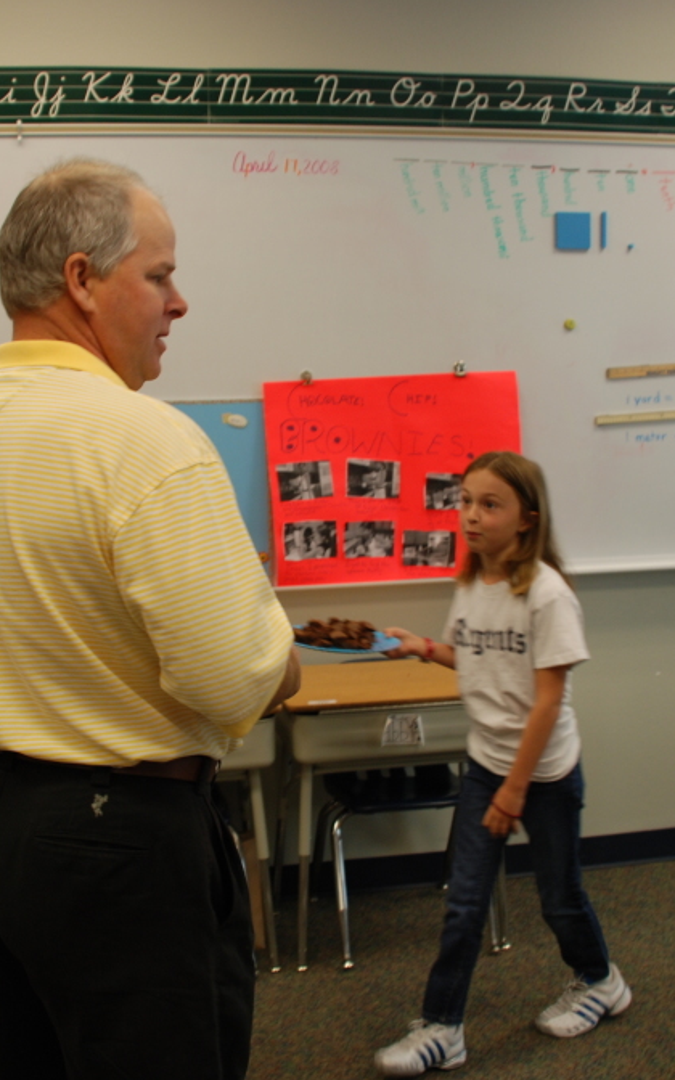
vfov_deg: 47.2
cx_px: 262
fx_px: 1236
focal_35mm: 42
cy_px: 549
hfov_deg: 30.4
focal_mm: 18
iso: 200
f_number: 3.5
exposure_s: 1/30
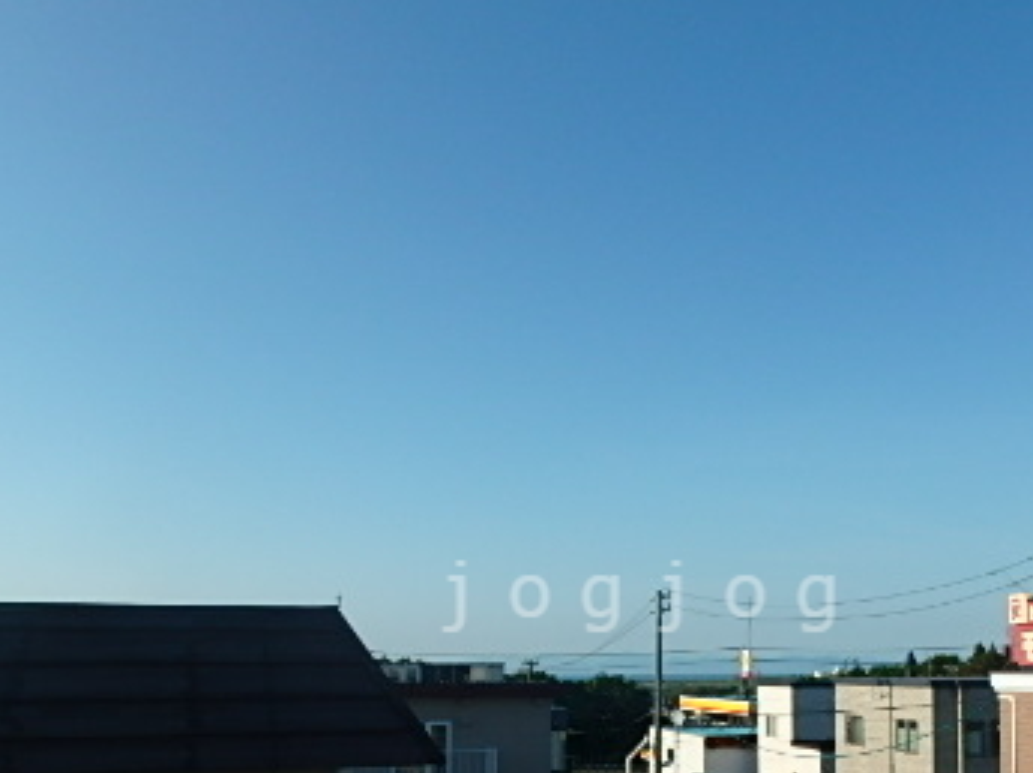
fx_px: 1163
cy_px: 596
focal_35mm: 39
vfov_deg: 35.8
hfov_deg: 47.5
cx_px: 647
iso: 125
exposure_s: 1/500
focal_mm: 3.7
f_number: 6
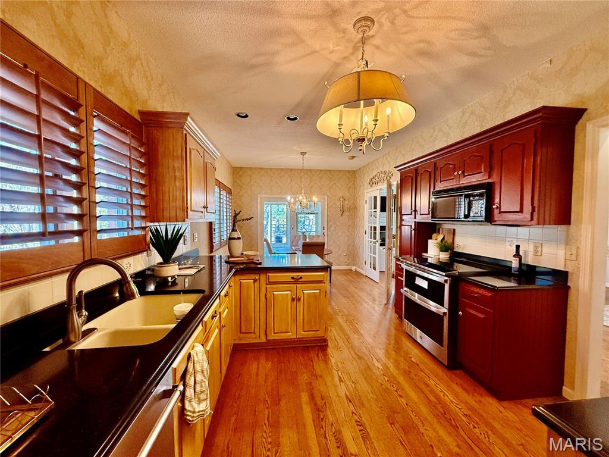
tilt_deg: -2.6
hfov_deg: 102.1
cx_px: 304
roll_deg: -0.7
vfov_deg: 85.7
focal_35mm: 14
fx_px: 246
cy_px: 228
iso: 320
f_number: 2.2
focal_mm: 2.22
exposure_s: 1/120
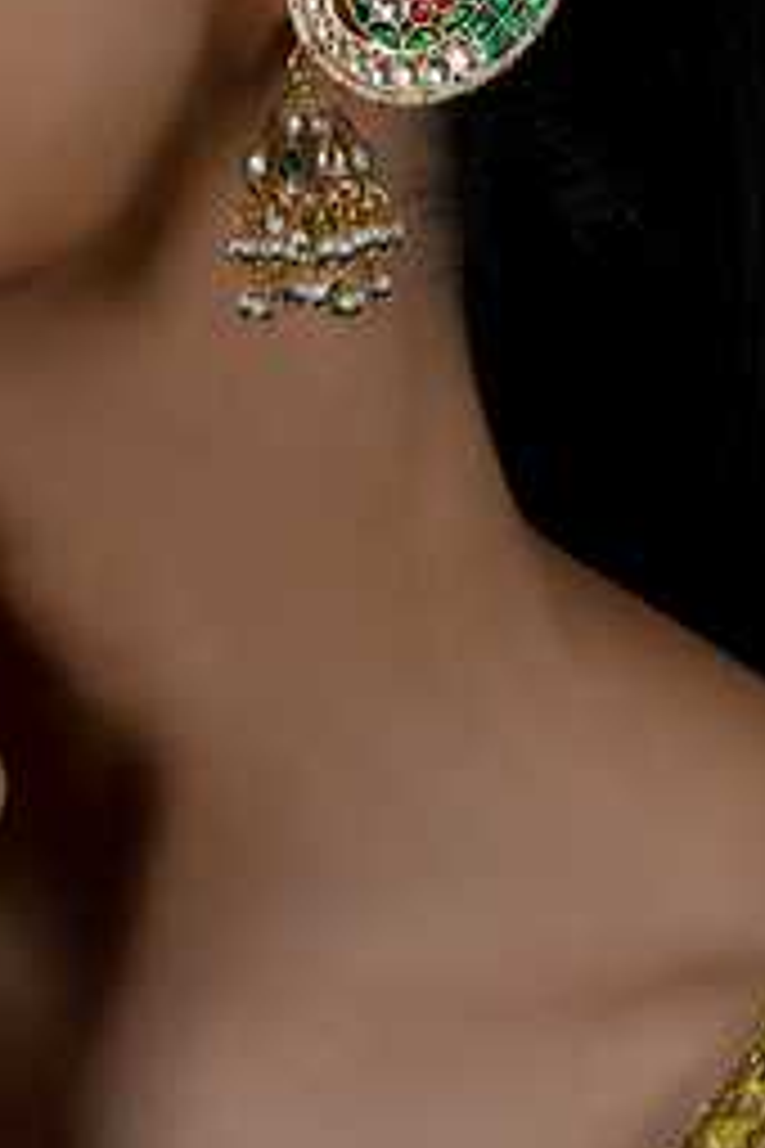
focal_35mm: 103
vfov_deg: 19.6
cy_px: 187
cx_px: 135
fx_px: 3283
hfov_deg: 13.2
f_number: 7.1
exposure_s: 1/125
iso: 500
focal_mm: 50
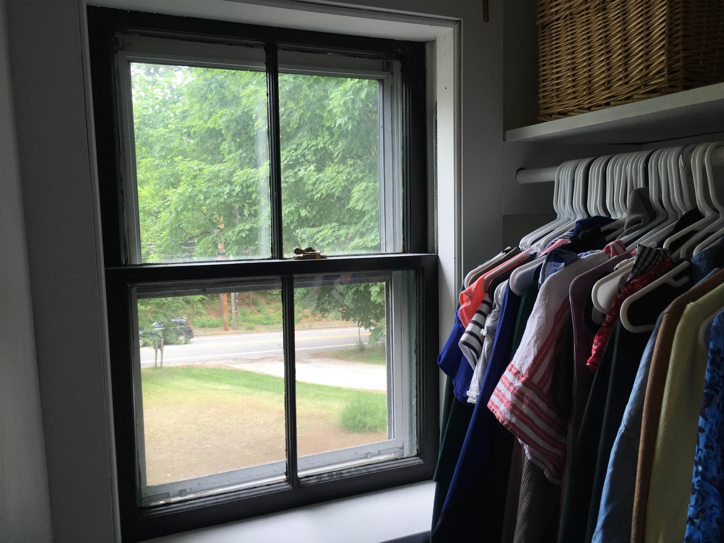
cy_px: 272
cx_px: 362
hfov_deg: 61.7
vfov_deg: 48.2
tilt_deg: -4.2
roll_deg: +0.6
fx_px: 607
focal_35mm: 29
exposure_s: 1/60
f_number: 2.2
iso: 32
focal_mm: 4.15
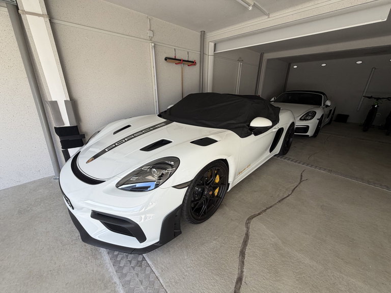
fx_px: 158
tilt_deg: -20.7
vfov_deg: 85.7
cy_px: 146
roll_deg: +0.3
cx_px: 196
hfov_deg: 102.1
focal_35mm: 14
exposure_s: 1/121
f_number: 2.2
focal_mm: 2.22
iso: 64
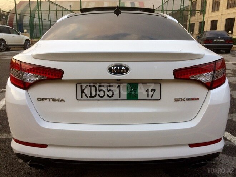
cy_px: 88
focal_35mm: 29
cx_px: 118
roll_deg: -0.2
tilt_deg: -15.3
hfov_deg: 61.7
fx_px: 198
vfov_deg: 48.2
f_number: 2.2
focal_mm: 4.15
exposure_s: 1/204
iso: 32
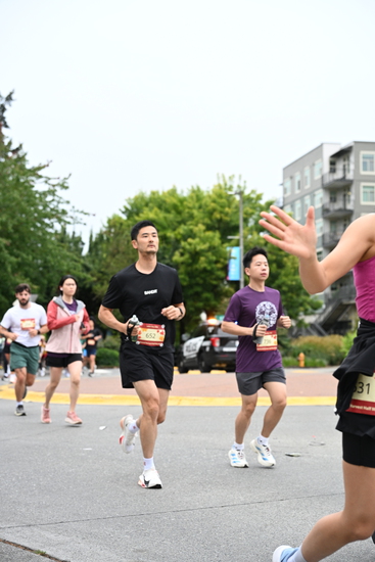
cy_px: 281
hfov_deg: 23.0
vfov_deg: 33.9
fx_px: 921
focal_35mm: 59
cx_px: 188
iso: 1600
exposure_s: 1/800
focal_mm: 59
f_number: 4
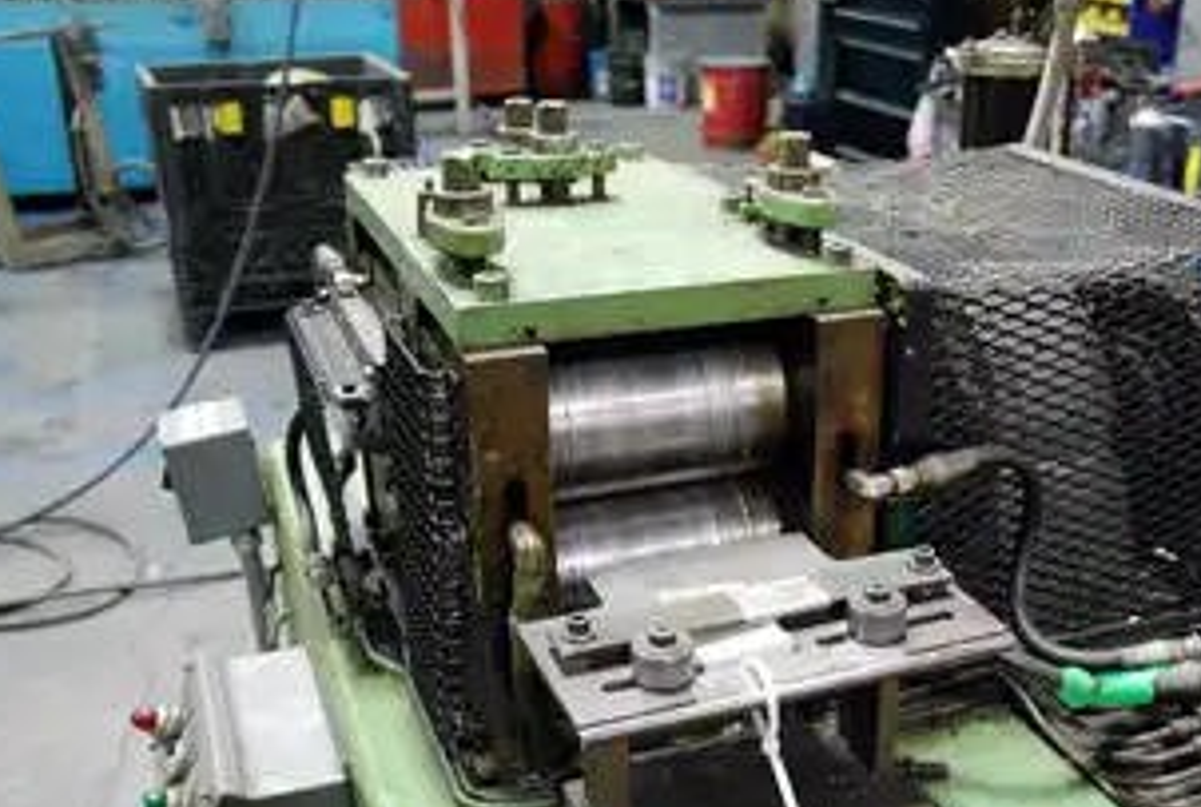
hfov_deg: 46.1
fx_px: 1393
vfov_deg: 32.2
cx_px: 772
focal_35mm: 42
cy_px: 505
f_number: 3.8
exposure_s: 1/20
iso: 1600
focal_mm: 21
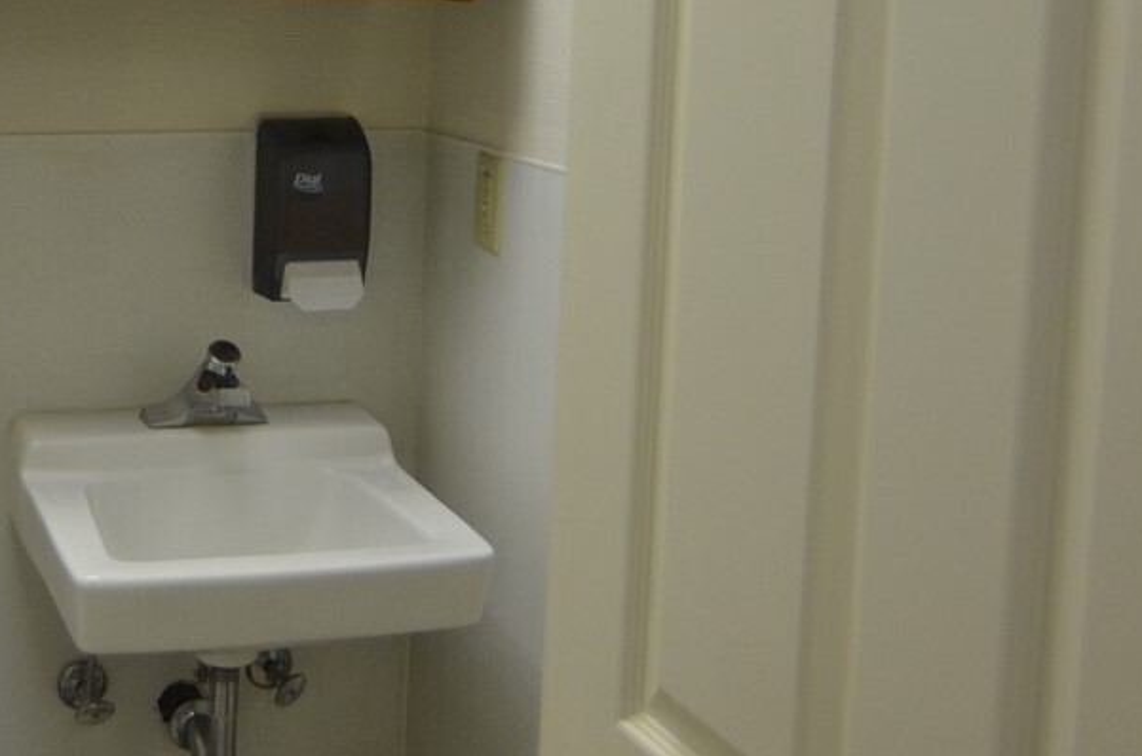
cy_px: 96
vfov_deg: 25.6
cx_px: 108
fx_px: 1614
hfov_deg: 36.5
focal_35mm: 51
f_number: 4
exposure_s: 1/60
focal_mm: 12
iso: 500
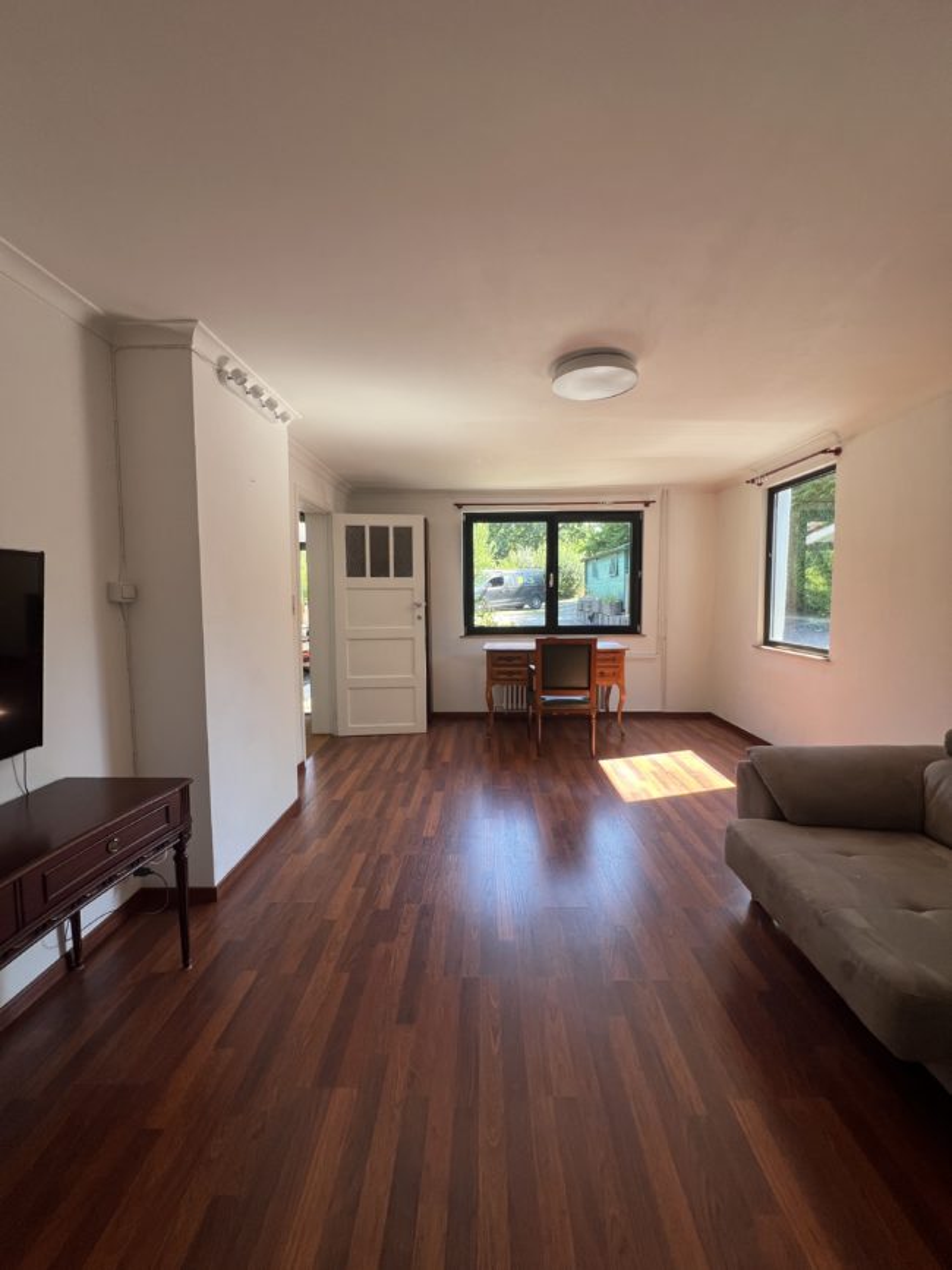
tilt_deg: -4.3
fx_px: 477
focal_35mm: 13
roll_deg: +0.7
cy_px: 635
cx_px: 476
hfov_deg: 89.9
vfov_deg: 106.2
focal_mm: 1.57
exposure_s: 1/99
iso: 64
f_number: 1.8
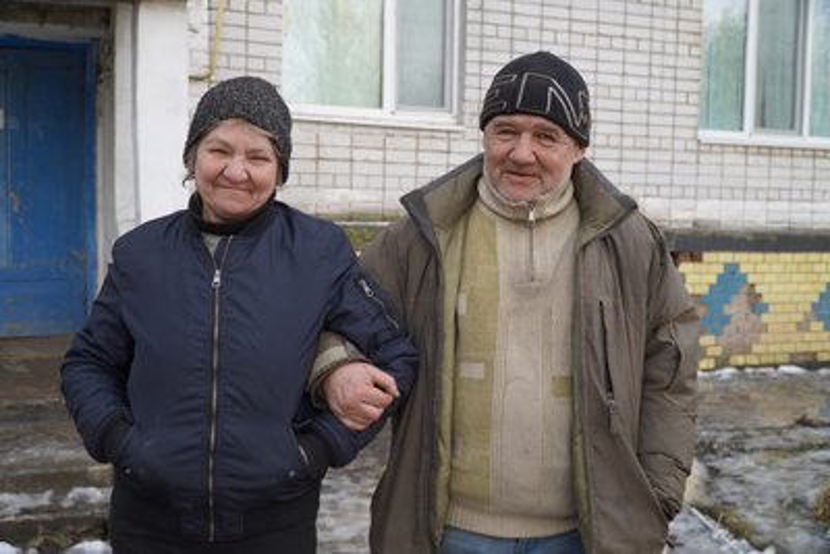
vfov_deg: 35.5
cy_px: 277
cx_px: 415
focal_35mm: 38
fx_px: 865
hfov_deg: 51.3
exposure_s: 1/160
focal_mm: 25
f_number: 4
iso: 100
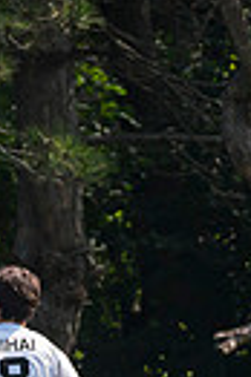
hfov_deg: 0.7
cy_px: 472
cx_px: -392
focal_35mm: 1844
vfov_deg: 1.1
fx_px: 19335
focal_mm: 200
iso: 400
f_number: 2.8
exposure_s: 1/5000
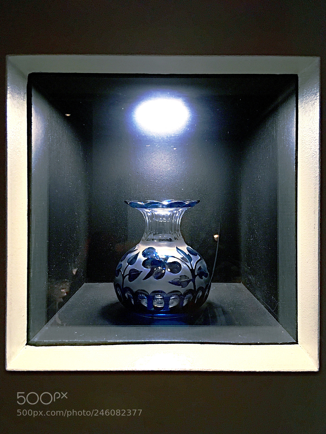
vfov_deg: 61.7
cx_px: 163
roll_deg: -0.5
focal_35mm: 29
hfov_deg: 48.2
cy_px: 217
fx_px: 364
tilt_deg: -3.2
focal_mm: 4.15
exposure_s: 1/33
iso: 160
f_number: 2.2
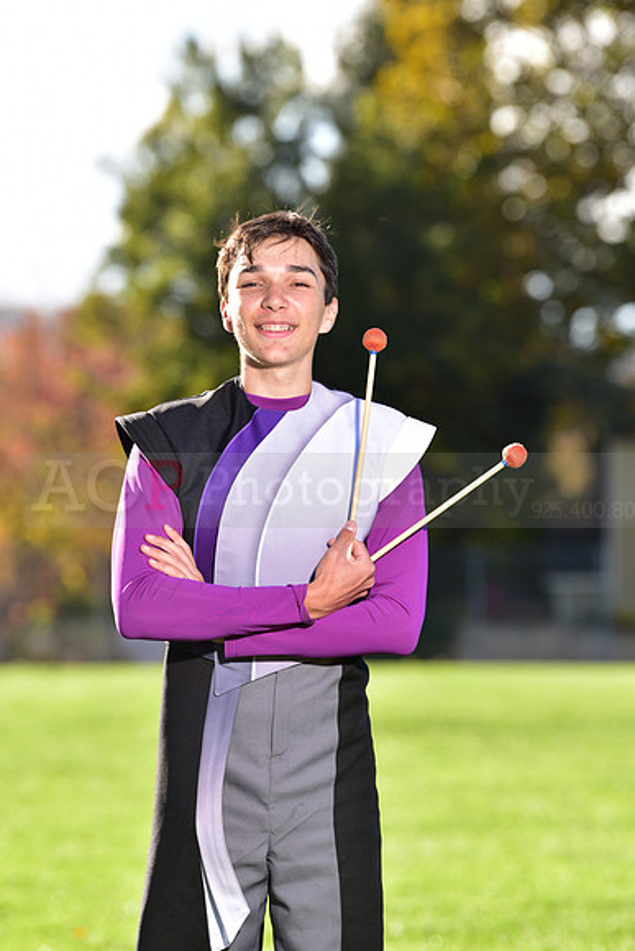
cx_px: 318
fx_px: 5288
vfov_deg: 10.3
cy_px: 476
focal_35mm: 200
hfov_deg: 6.9
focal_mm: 200
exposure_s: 1/200
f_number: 5
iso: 80
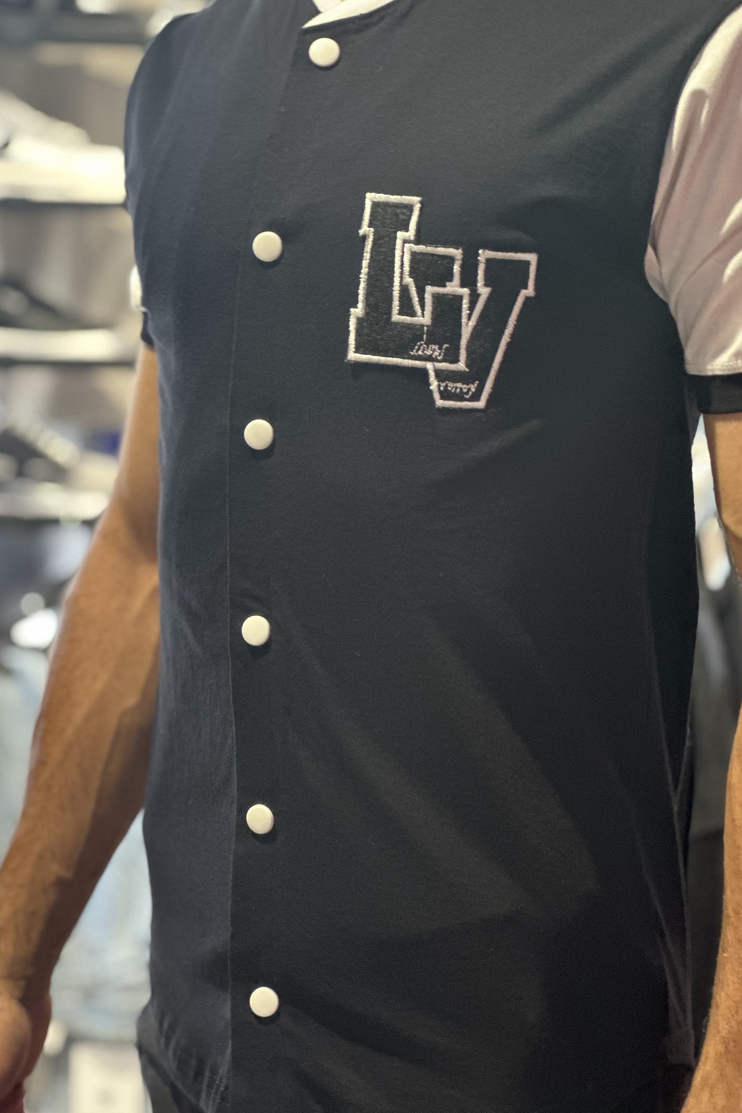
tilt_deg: -7.4
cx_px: 343
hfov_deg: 13.8
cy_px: 578
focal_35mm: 99
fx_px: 3061
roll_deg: -1.3
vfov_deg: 20.6
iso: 250
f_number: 2.8
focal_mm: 9
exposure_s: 1/33
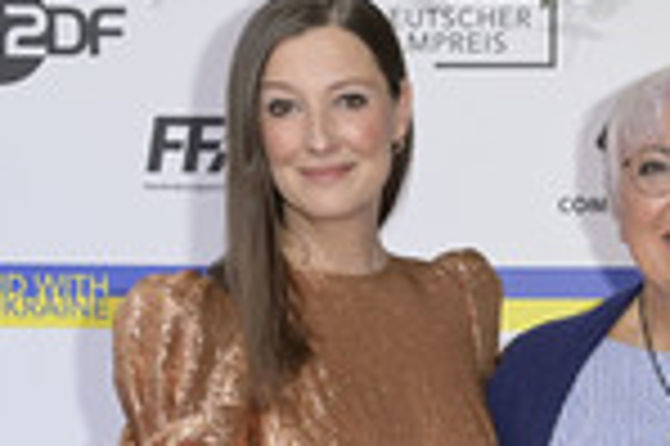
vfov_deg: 8.0
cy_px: 559
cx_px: 645
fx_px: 3142
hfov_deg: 12.1
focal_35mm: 169
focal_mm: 56
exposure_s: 1/250
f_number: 6.3
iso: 640
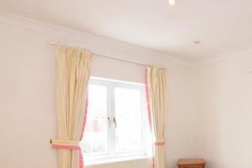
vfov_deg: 42.2
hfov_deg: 56.4
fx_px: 210
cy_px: 125
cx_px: 210
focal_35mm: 30
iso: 400
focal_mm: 10
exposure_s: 1/4
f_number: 20
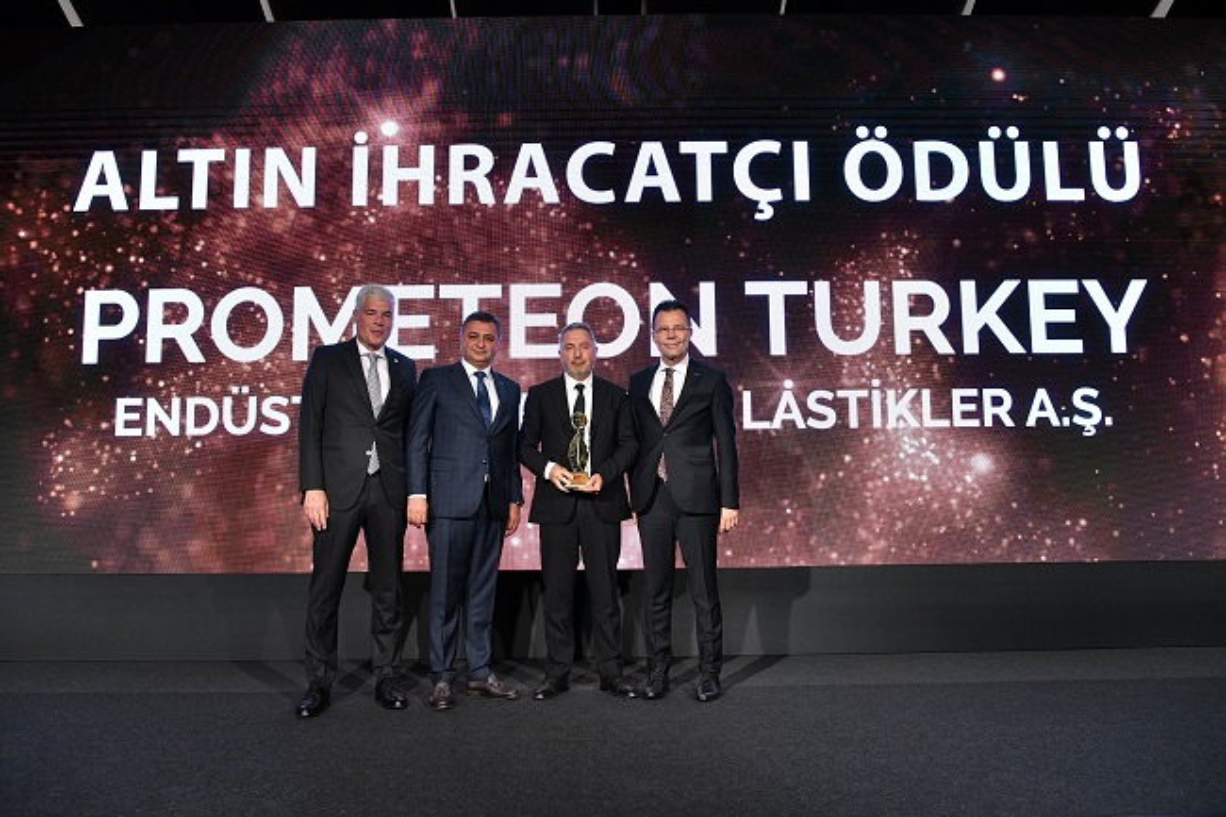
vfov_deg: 44.9
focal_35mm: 29
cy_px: 408
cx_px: 613
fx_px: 987
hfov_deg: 63.7
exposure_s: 1/125
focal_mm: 29
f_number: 6.3
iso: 2000
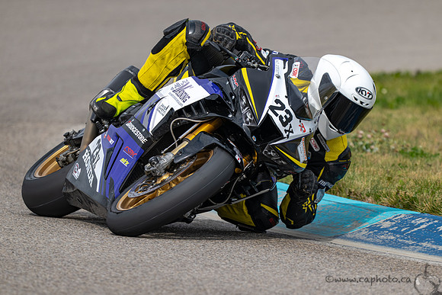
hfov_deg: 2.9
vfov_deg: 1.9
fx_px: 8707
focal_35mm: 709
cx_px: 221
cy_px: 174
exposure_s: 1/1250
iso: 220
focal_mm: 600
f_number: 6.3
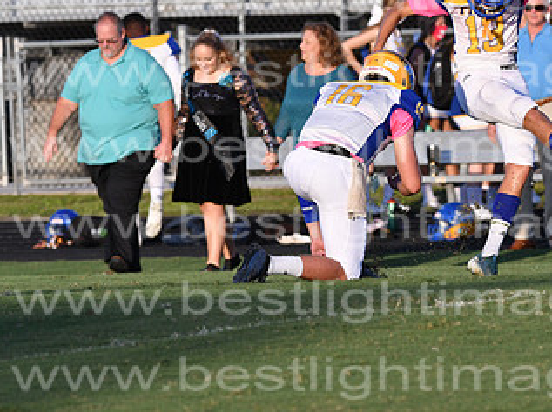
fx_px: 12631
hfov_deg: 2.5
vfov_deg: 1.9
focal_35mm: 793
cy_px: 112
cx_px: 407
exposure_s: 1/1600
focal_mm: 300
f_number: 5.6
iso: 400
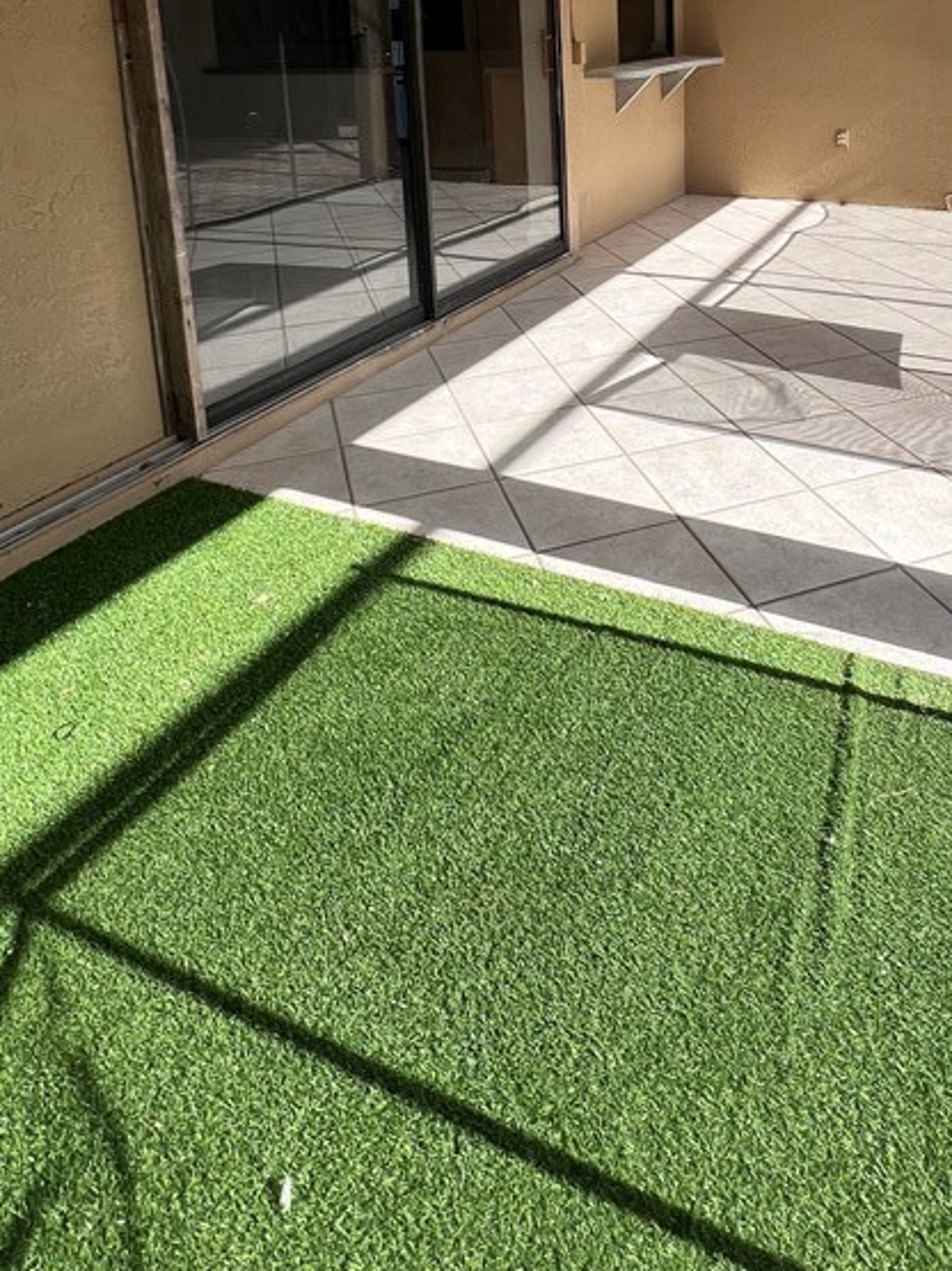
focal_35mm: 24
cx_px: 643
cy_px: 183
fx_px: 880
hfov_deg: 55.5
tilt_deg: -9.4
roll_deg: +1.7
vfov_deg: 62.7
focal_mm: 1.57
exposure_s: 1/713
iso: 32
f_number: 1.8
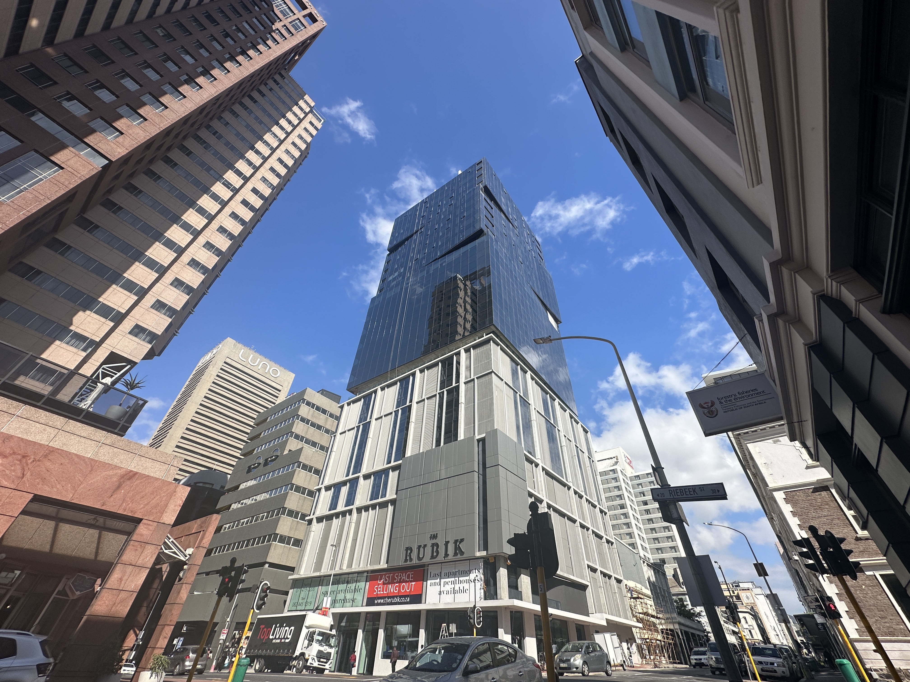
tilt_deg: +41.6
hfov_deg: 102.1
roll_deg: -1.0
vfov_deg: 85.7
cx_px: 455
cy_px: 341
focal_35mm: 14
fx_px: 368
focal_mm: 2.22
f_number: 2.2
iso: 40
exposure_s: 1/1916
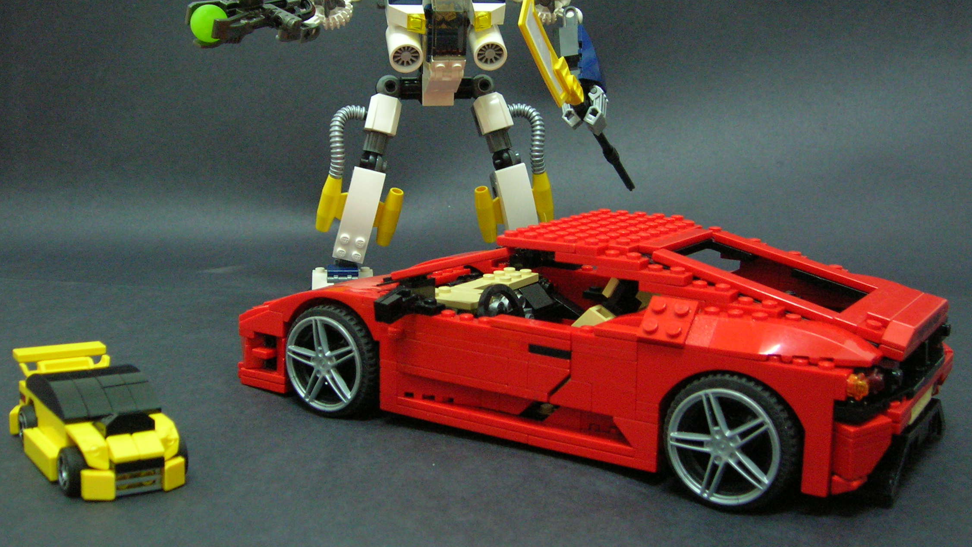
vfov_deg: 28.3
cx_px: 487
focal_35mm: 42
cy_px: 234
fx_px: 1083
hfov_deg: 48.4
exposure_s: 1/3.4
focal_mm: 6.4
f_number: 3
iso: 193
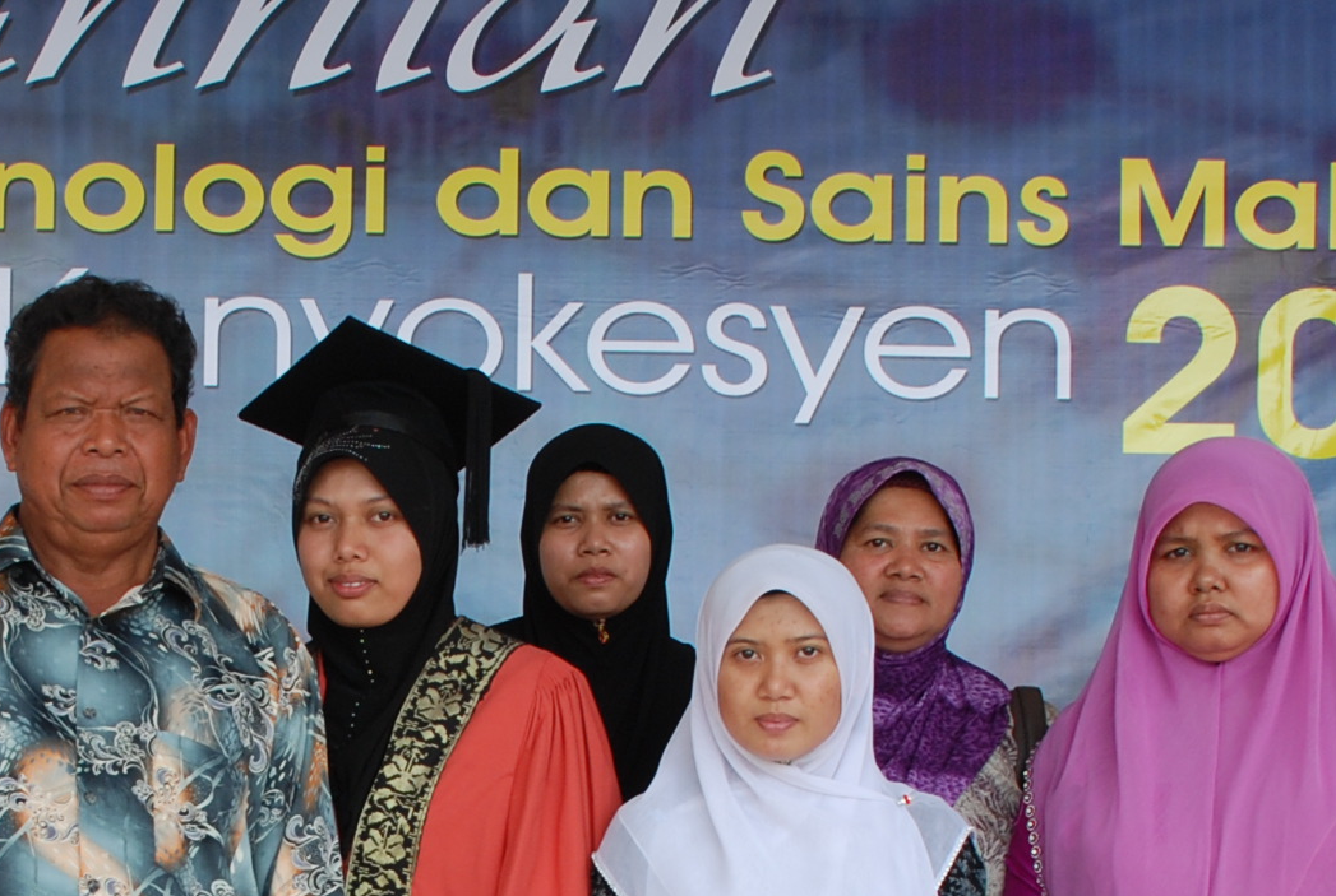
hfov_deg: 24.0
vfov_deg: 16.0
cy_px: 994
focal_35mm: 83
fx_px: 3087
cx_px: 259
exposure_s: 1/60
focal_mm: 20
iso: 200
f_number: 8
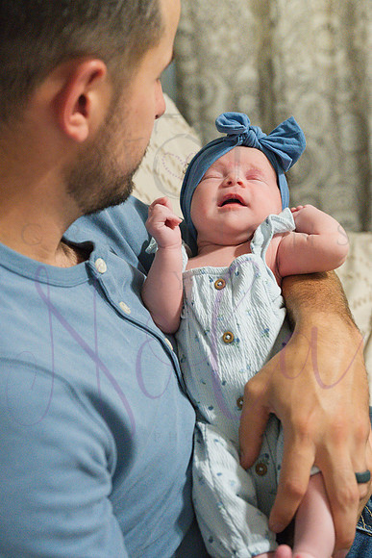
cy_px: 279
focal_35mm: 53
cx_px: 186
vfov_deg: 37.5
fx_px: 821
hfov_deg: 25.5
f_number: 4.5
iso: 3200
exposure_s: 1/200
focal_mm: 53
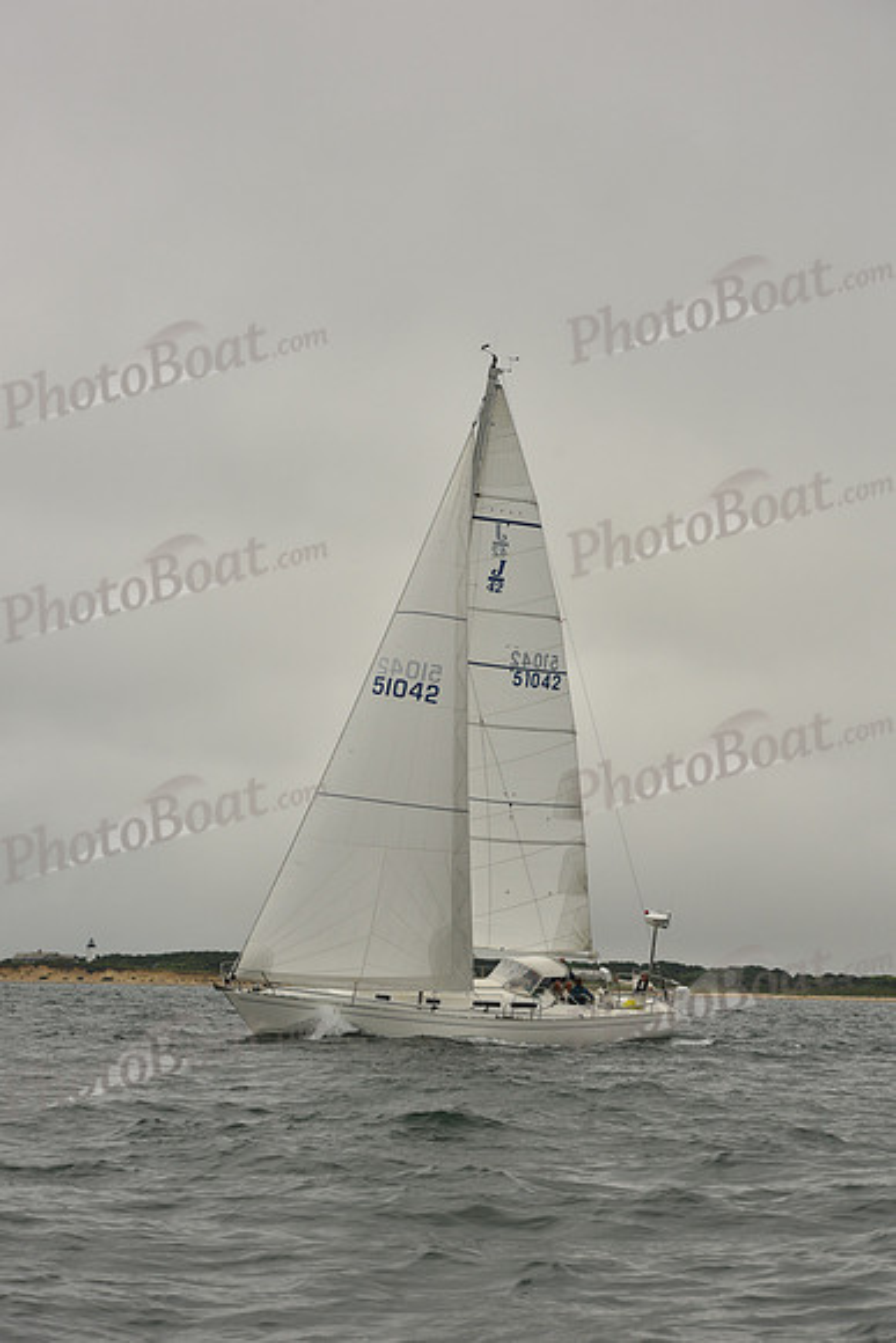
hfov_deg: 14.9
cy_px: 672
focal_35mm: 92
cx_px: 448
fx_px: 3432
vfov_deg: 22.1
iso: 320
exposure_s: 1/800
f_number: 8
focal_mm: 92
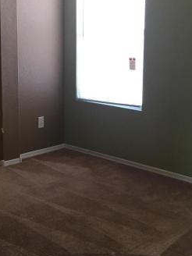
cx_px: 22
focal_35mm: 68
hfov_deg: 21.2
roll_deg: +0.8
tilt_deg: -11.8
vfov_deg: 28.5
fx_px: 503
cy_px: 109
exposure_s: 1/30
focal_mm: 4.15
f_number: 2.2
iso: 100
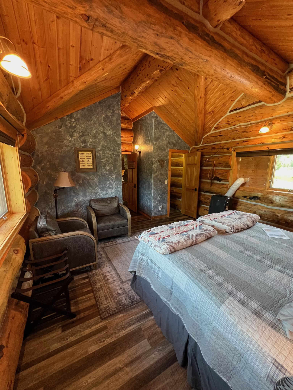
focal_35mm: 13
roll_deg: +0.0
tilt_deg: -9.9
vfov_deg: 106.2
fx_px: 147
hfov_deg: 89.9
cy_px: 195
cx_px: 146
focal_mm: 1.57
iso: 320
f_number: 1.8
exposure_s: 1/60
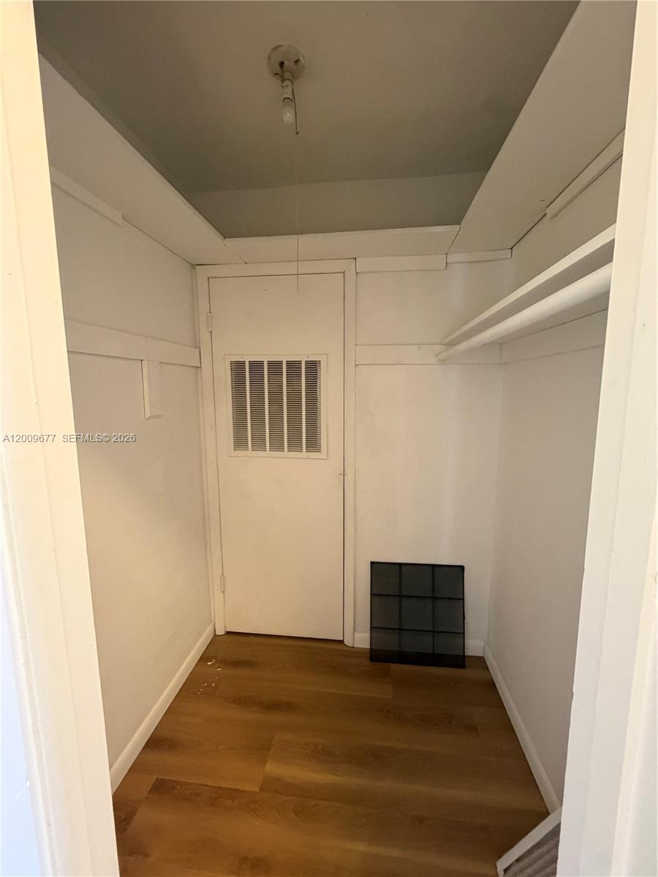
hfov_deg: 85.7
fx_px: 355
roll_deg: +0.3
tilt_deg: -9.4
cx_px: 329
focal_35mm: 14
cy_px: 438
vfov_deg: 102.1
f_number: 2.2
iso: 500
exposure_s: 1/60
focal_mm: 2.22
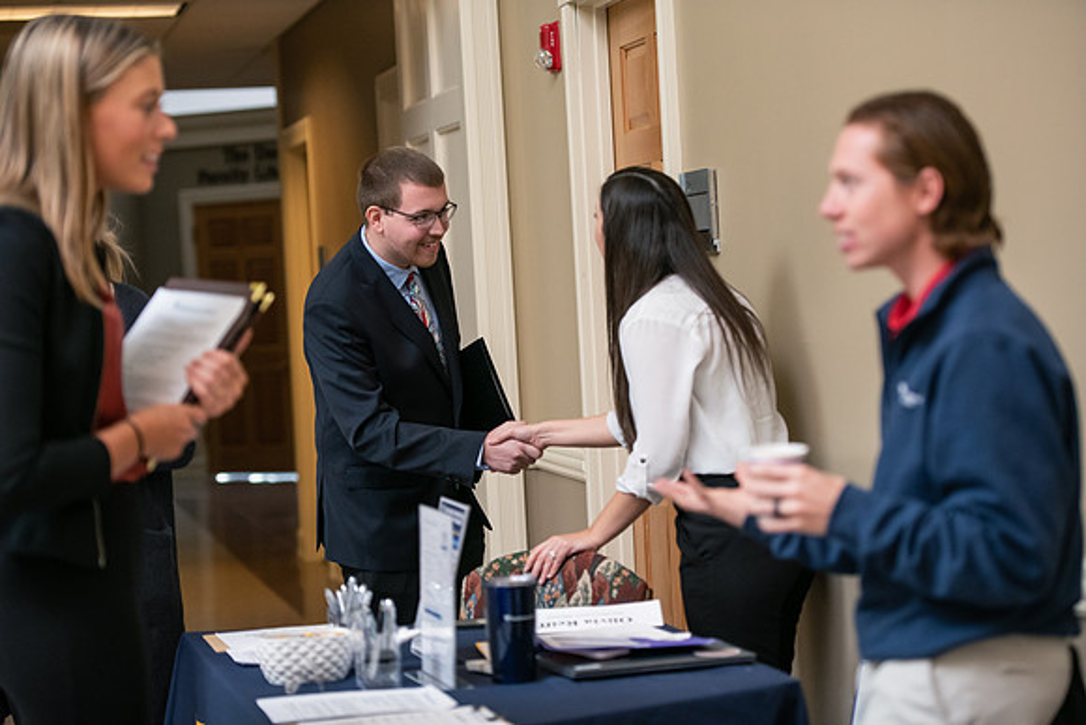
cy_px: 362
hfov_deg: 22.1
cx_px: 543
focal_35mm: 92
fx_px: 2776
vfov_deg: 14.9
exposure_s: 1/200
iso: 1600
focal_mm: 92
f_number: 2.8
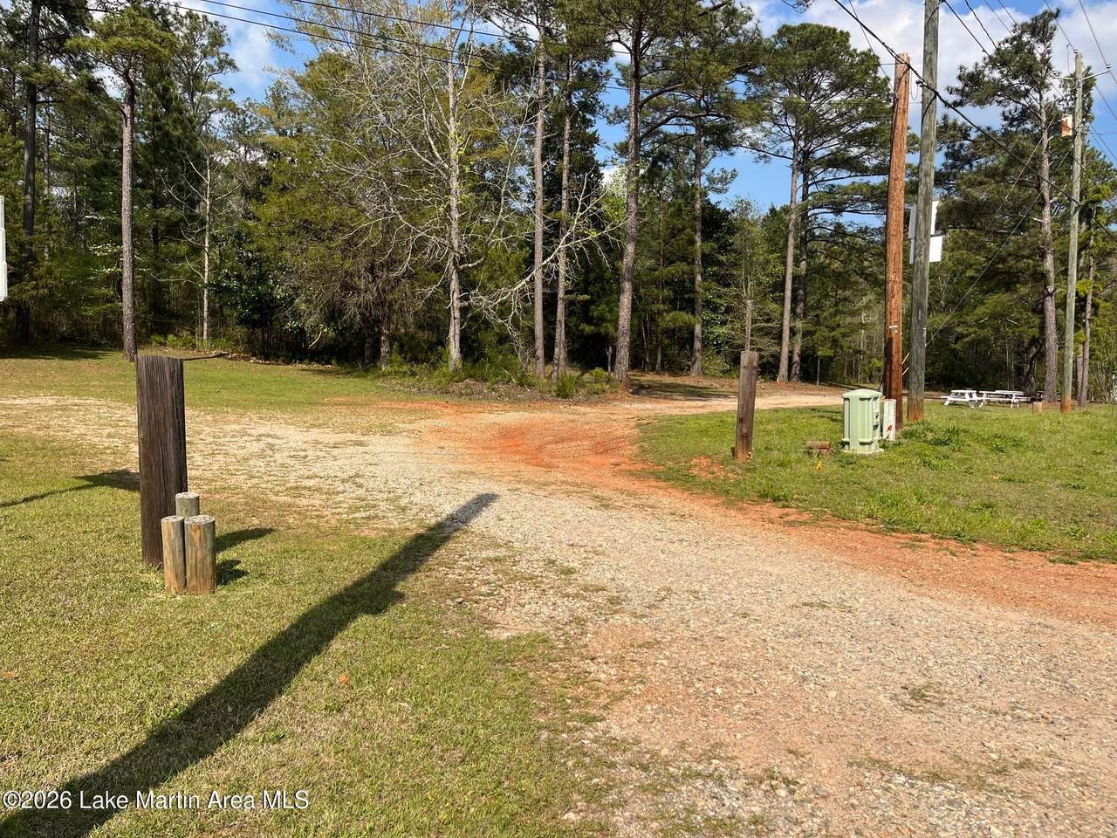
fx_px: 839
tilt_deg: -2.3
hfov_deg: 67.3
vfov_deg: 53.1
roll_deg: -1.5
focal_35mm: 26
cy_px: 419
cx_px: 558
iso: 50
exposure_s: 1/3215
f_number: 1.6
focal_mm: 5.1
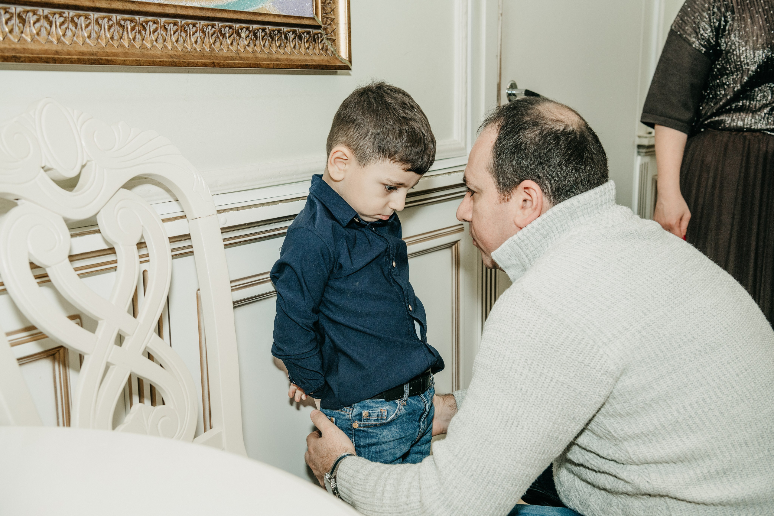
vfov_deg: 31.9
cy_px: 258
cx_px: 387
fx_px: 903
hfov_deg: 46.4
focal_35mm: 42
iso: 320
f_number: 5.6
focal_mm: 42
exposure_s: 1/160
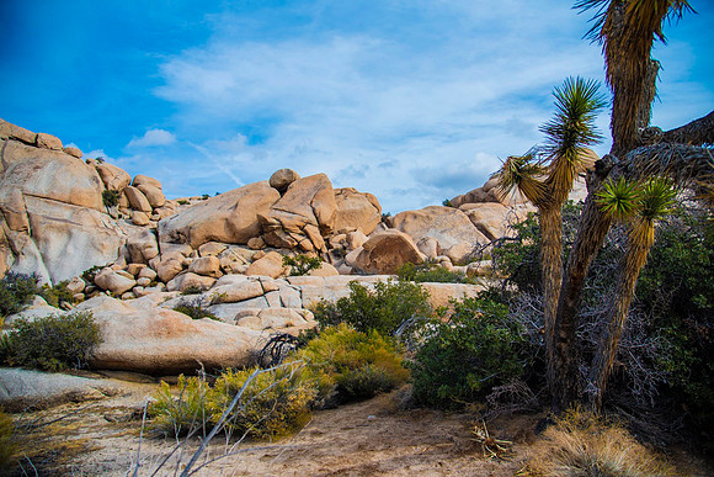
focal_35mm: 24
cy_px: 238
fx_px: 476
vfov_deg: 53.2
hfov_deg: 73.7
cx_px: 357
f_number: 4
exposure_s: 1/1250
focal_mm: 24
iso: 100
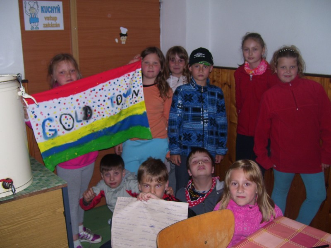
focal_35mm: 37
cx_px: 166
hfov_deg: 50.1
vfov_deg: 38.7
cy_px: 124
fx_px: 354
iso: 80
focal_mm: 6
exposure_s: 1/60
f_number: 2.7
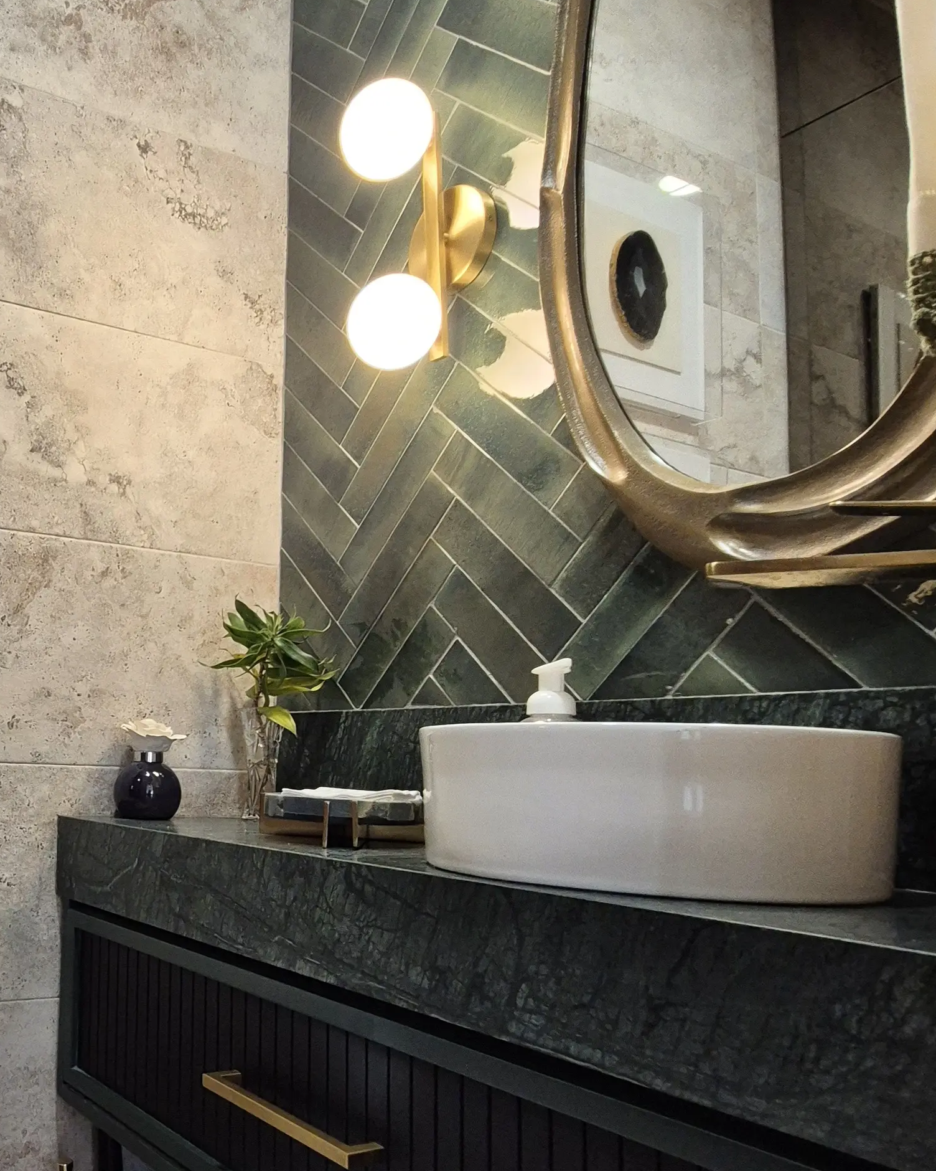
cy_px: 684
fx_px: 935
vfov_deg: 63.7
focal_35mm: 27
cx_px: 49
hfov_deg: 46.5
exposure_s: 1/60
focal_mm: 2.2
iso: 320
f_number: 2.2
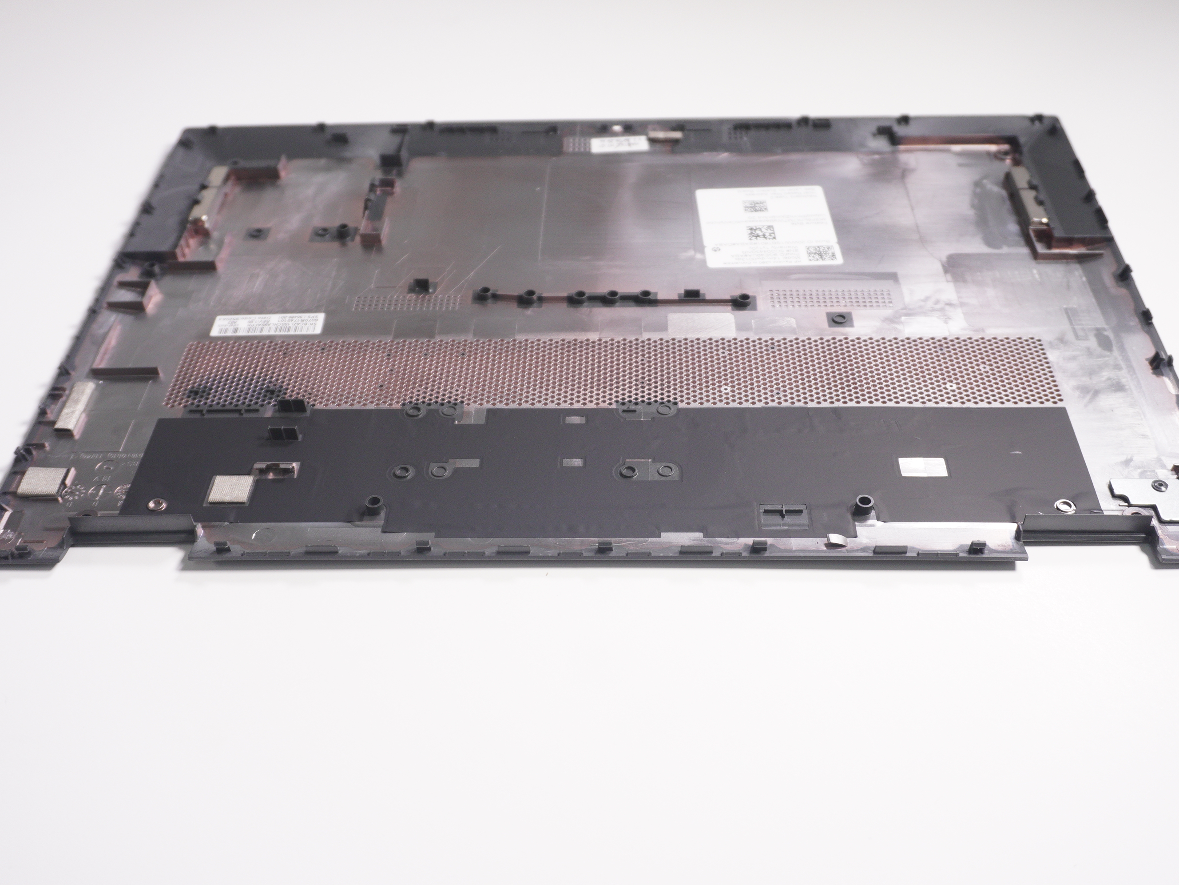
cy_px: 442
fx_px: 1279
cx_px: 619
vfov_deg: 38.2
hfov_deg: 49.5
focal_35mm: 38
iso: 640
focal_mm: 23
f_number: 5
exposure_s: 1/320
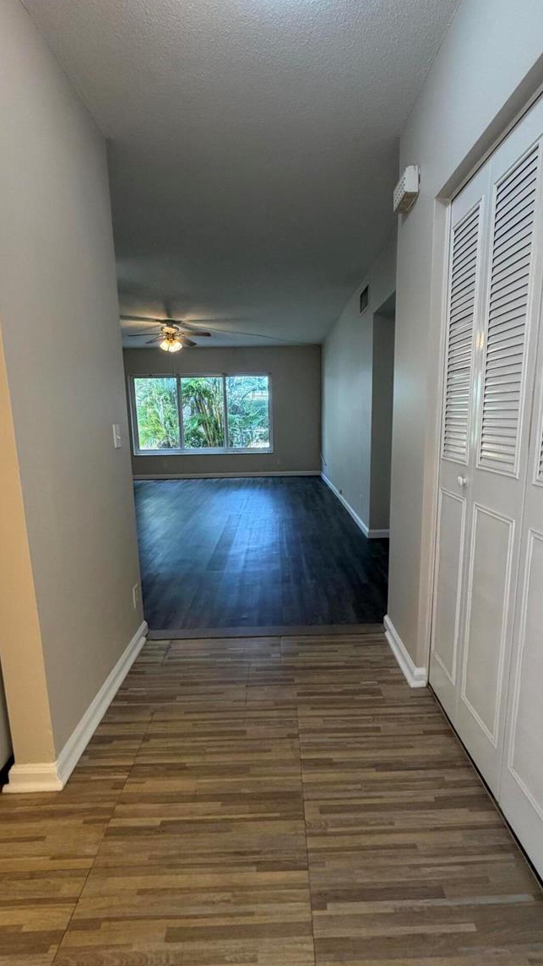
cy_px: 484
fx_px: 410
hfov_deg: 67.0
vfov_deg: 99.4
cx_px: 287
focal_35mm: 16
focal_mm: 2.22
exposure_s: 1/120
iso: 250
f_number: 2.2
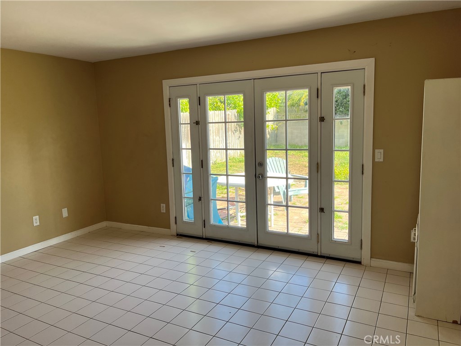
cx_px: 230
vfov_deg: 53.1
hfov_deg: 67.3
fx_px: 346
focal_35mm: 26
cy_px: 173
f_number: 1.6
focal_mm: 5.1
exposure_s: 1/216
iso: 50
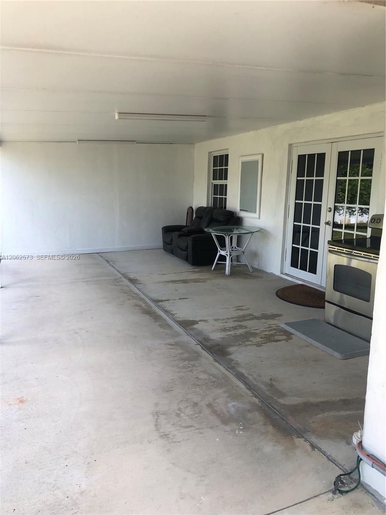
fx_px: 416
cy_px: 258
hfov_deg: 49.7
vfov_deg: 63.4
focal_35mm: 28
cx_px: 193
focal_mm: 3.99
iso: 20
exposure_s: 1/345
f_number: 1.8
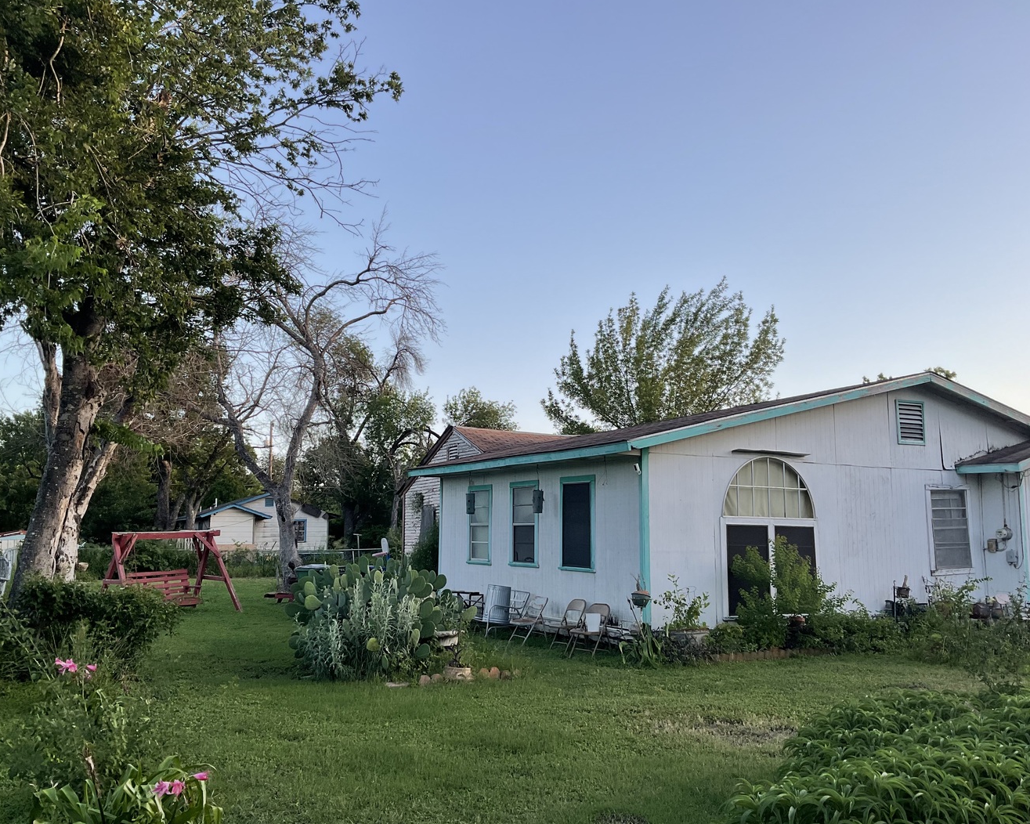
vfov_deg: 47.1
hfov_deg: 57.2
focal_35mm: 31
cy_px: 413
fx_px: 945
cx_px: 504
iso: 16
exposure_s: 1/322
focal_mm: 3
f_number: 1.8
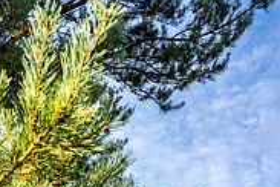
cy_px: 331
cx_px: 119
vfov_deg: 18.4
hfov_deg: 33.9
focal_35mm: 59
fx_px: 459
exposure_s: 1/640
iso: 500
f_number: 6.3
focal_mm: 24
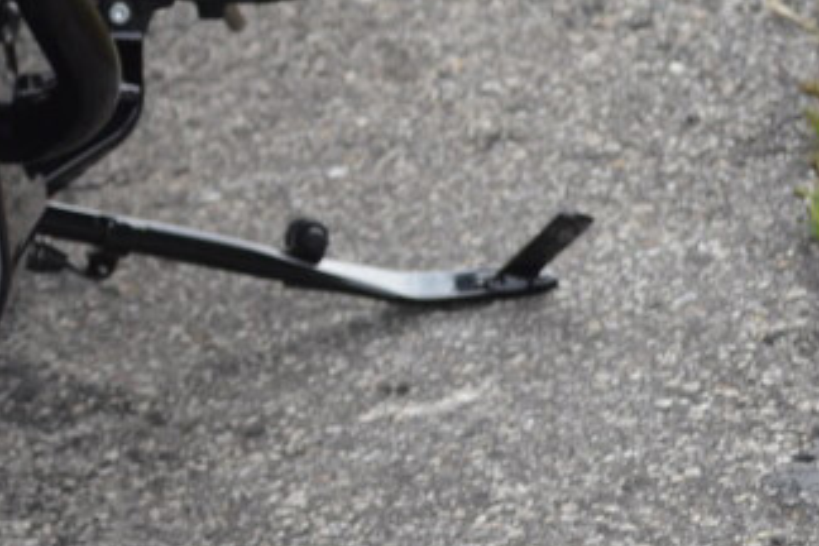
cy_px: 301
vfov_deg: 6.2
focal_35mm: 222
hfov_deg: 9.0
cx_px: -407
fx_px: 5050
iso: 220
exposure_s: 1/125
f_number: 5.6
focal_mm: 40
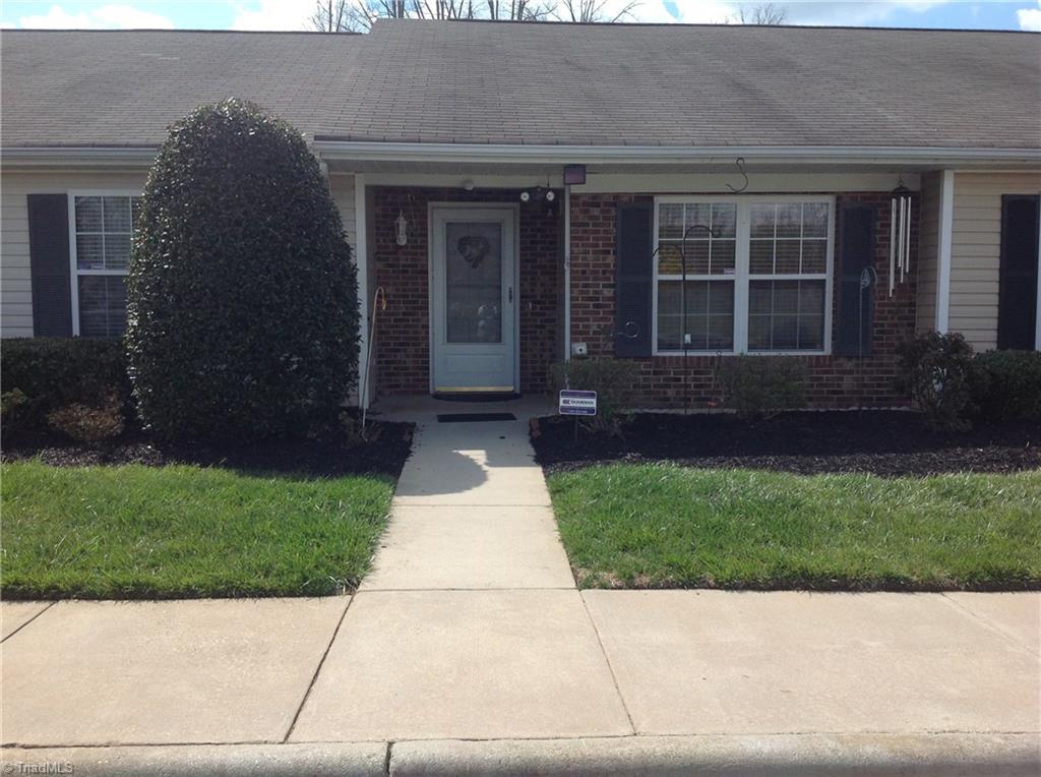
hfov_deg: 52.7
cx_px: 520
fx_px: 1051
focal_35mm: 35
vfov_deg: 40.6
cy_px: 388
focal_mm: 4.28
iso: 50
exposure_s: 1/1779
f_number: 2.4
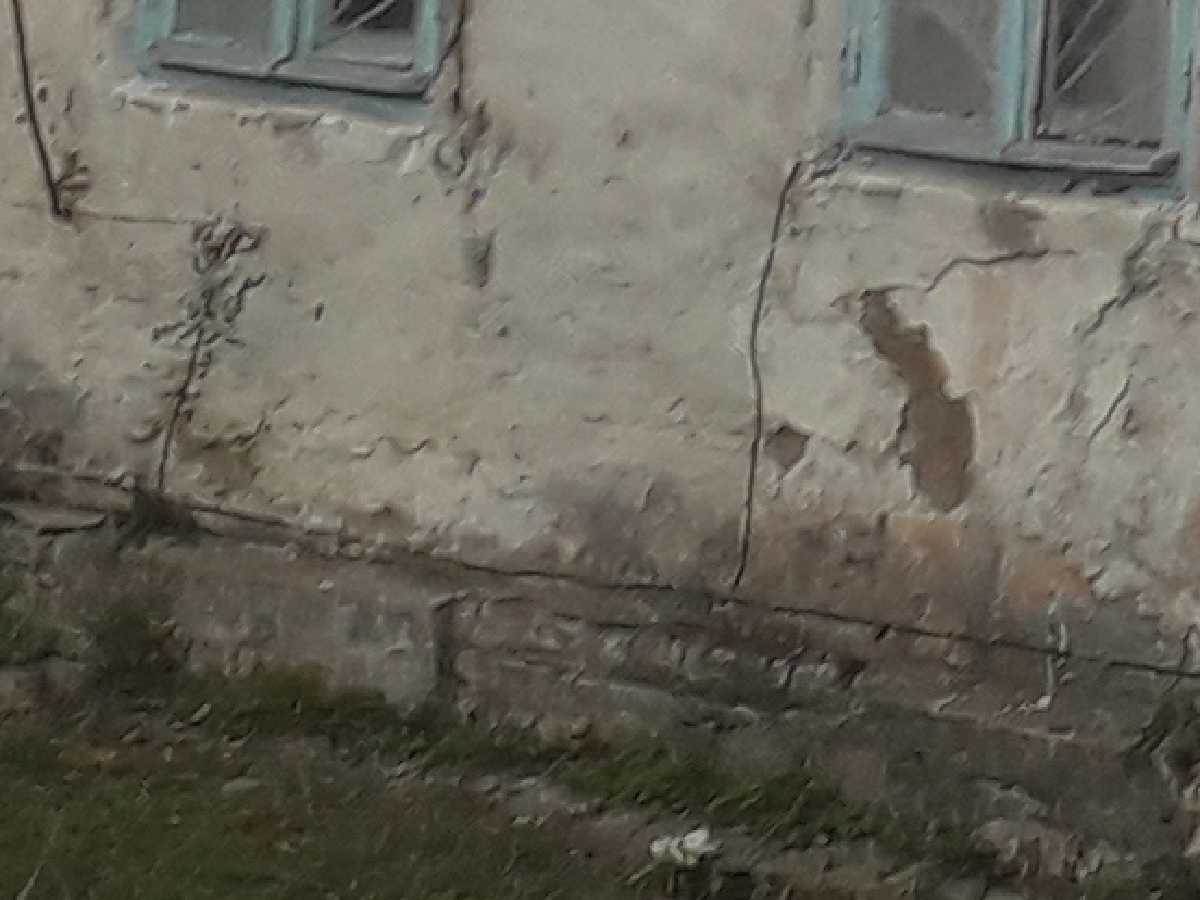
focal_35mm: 202
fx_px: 7003
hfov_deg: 9.2
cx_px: 2326
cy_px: -1504
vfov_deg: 6.8
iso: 40
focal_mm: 3.6
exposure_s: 1/442
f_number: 1.9
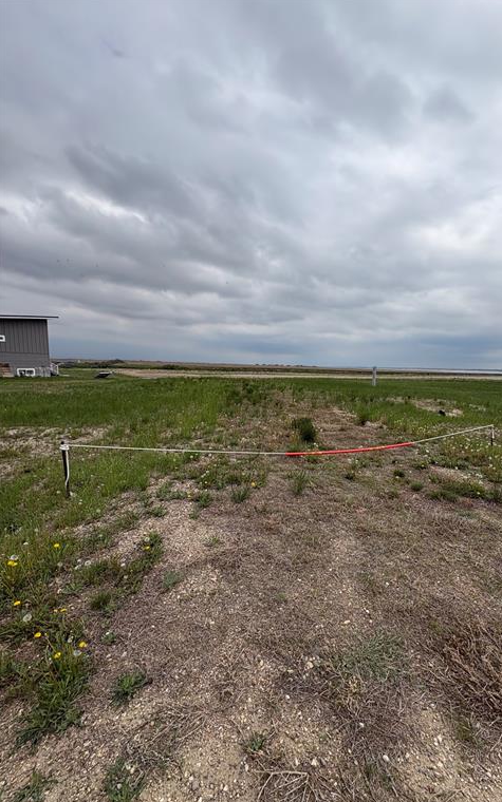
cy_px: 402
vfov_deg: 101.5
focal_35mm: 15
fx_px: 328
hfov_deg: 73.9
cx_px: 302
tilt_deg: -6.4
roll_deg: -2.1
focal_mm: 2.22
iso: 50
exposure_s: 1/3106
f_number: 2.2
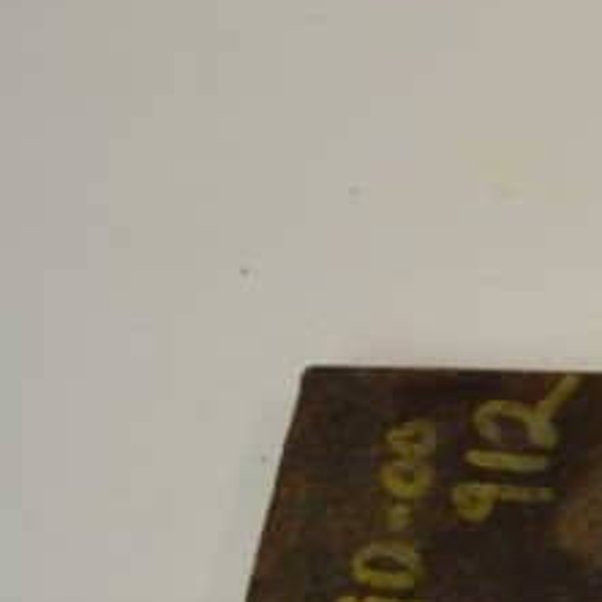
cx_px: 1427
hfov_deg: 11.9
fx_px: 2361
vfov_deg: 14.5
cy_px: 226
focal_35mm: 120
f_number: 5.6
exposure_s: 1/125
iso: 400
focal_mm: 18
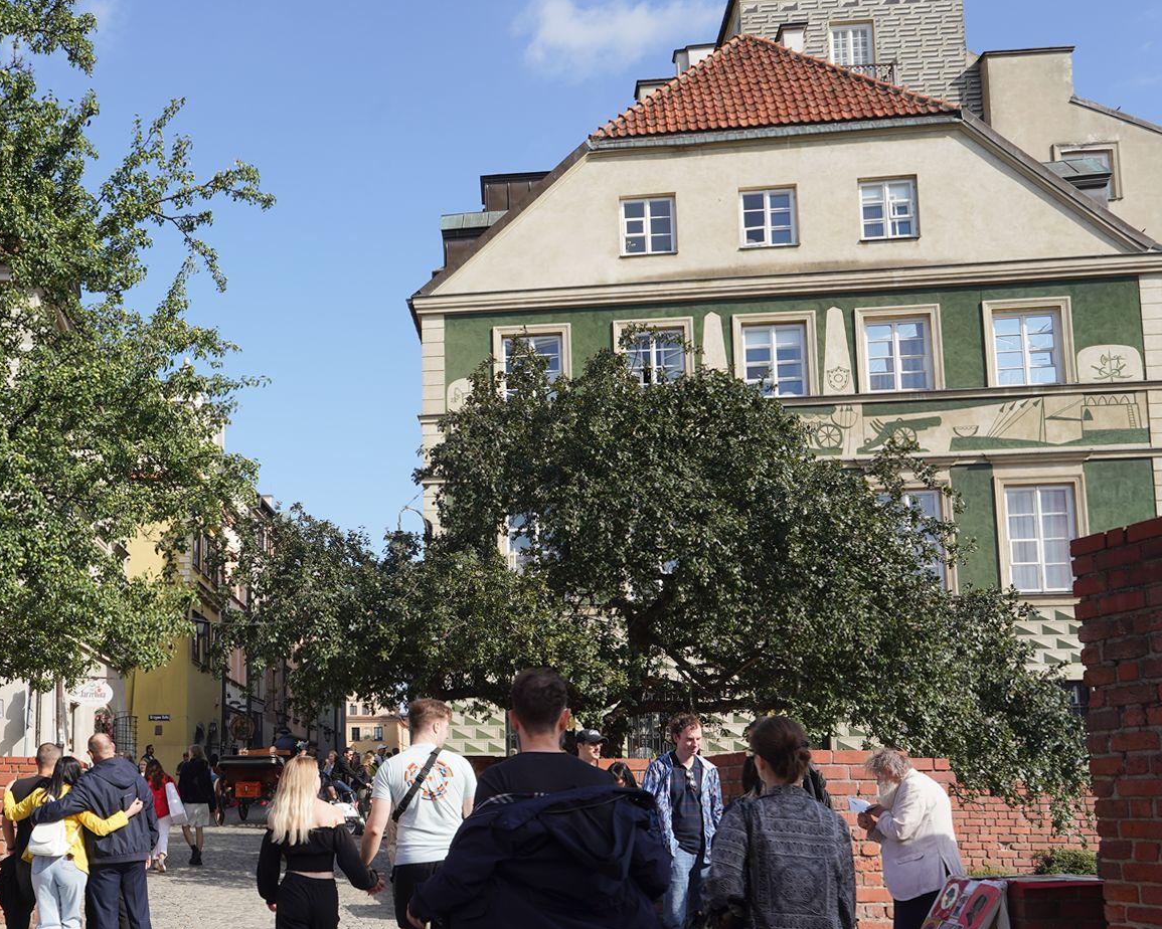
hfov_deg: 45.3
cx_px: 301
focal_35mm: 39
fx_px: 1341
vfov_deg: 37.8
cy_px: 621
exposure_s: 1/100
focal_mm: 24
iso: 100
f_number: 13
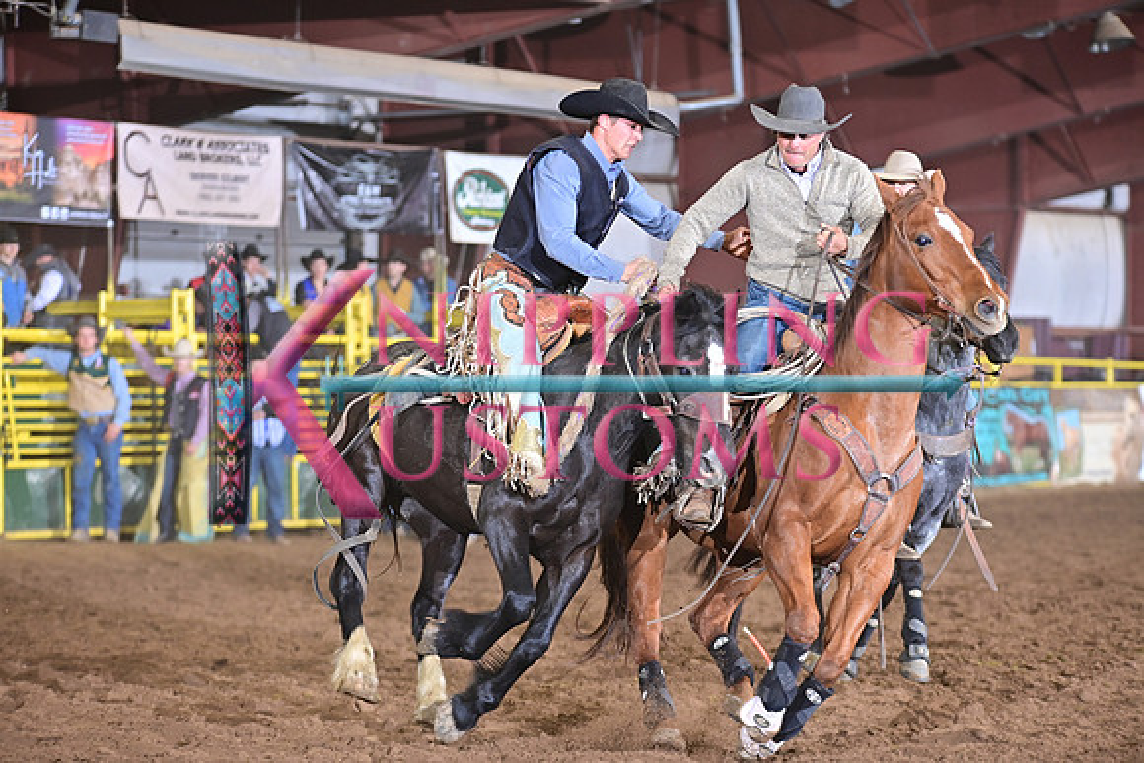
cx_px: 572
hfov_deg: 15.8
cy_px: 382
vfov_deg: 10.6
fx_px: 4132
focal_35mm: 130
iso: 1250
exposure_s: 1/200
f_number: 3.2
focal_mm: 130
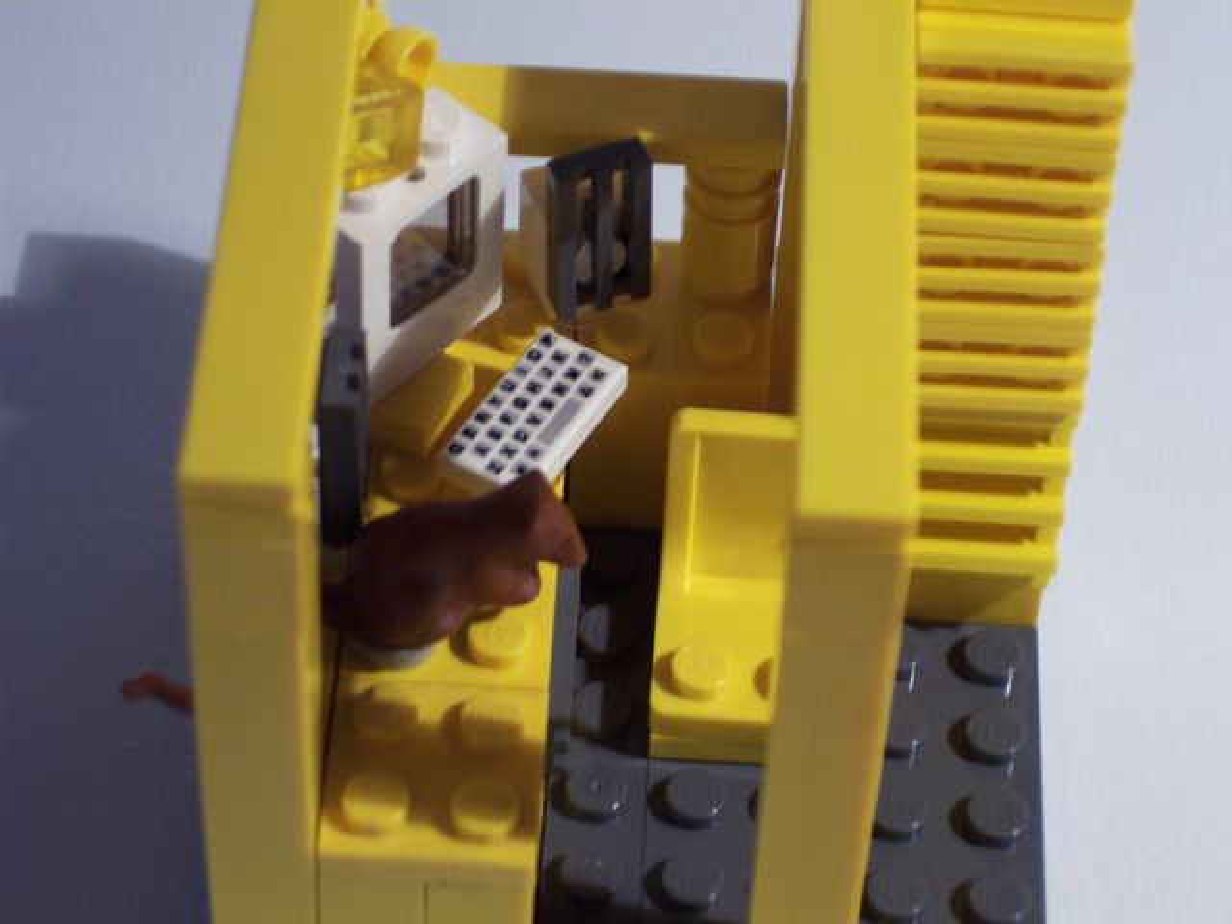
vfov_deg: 13.0
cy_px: 462
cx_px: 616
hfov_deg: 17.3
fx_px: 4057
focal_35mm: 114
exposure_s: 1/10
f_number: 4.8
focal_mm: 24
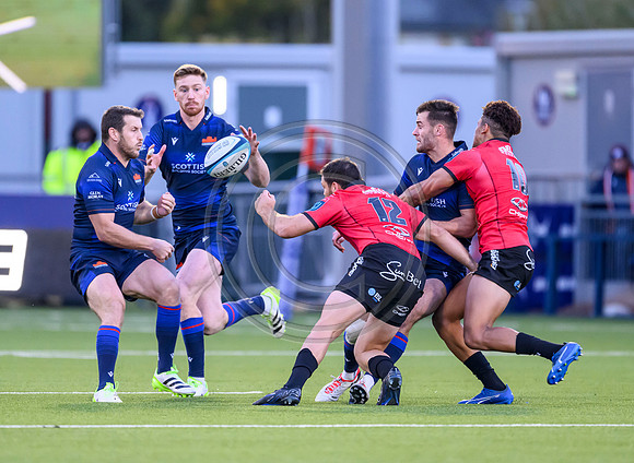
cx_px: 310
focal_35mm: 831
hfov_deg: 2.4
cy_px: 219
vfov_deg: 1.8
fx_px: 15078
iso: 4000
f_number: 4
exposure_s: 1/1000
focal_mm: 560
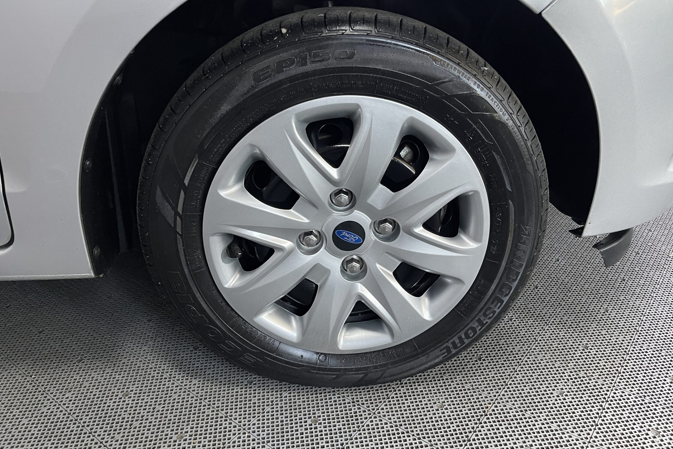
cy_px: 217
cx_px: 345
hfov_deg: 67.4
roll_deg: +1.2
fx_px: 505
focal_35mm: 27
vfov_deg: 47.9
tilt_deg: -26.6
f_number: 1.6
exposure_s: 1/60
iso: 250
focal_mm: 5.1
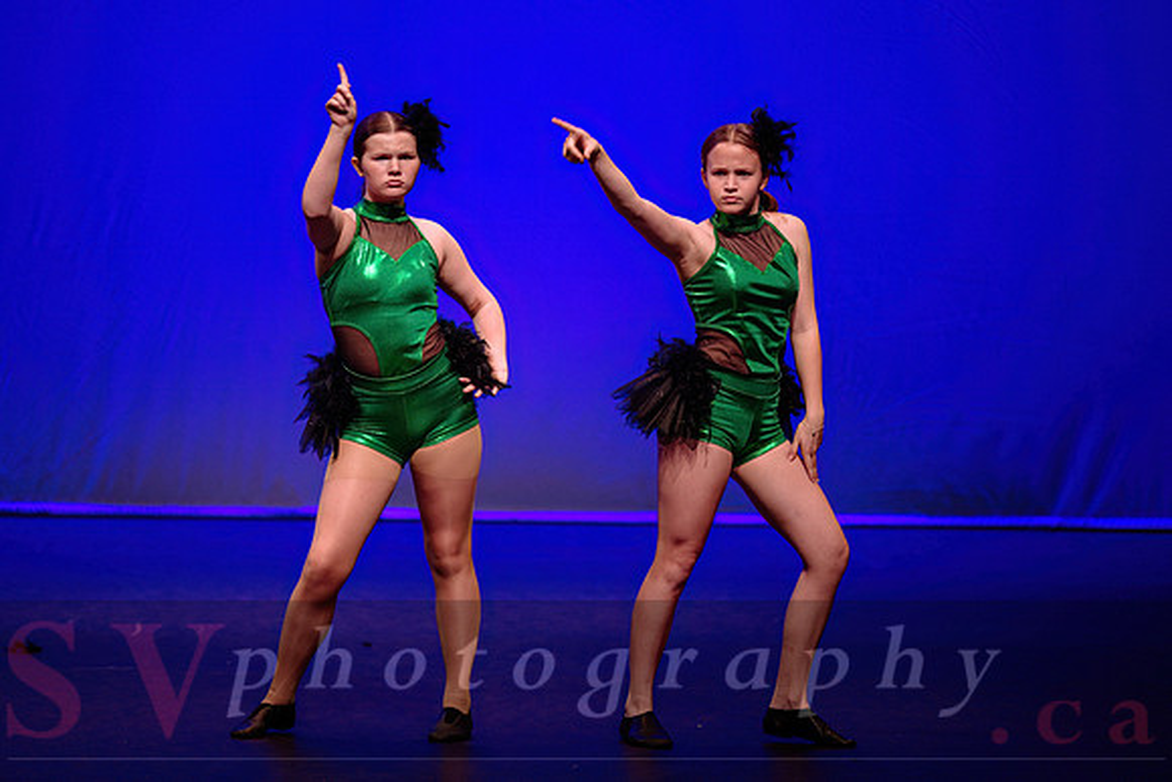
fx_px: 6876
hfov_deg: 9.7
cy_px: 366
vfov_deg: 6.5
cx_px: 558
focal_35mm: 211
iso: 1250
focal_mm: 185
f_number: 2.8
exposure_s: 1/400
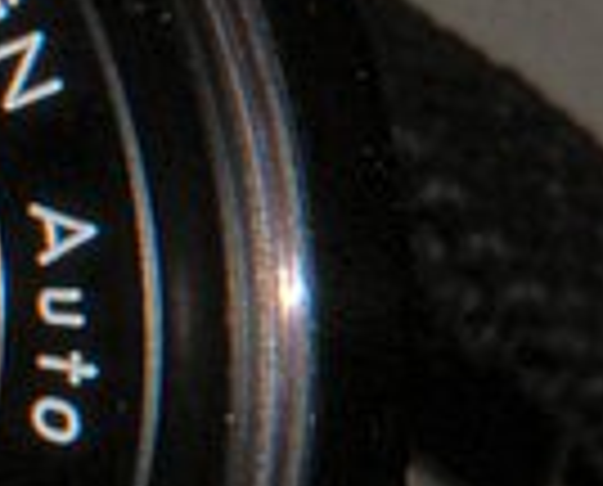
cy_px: 263
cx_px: -1449
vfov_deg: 2.6
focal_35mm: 591
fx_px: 10571
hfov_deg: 3.2
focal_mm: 55
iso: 100
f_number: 20
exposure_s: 1/60
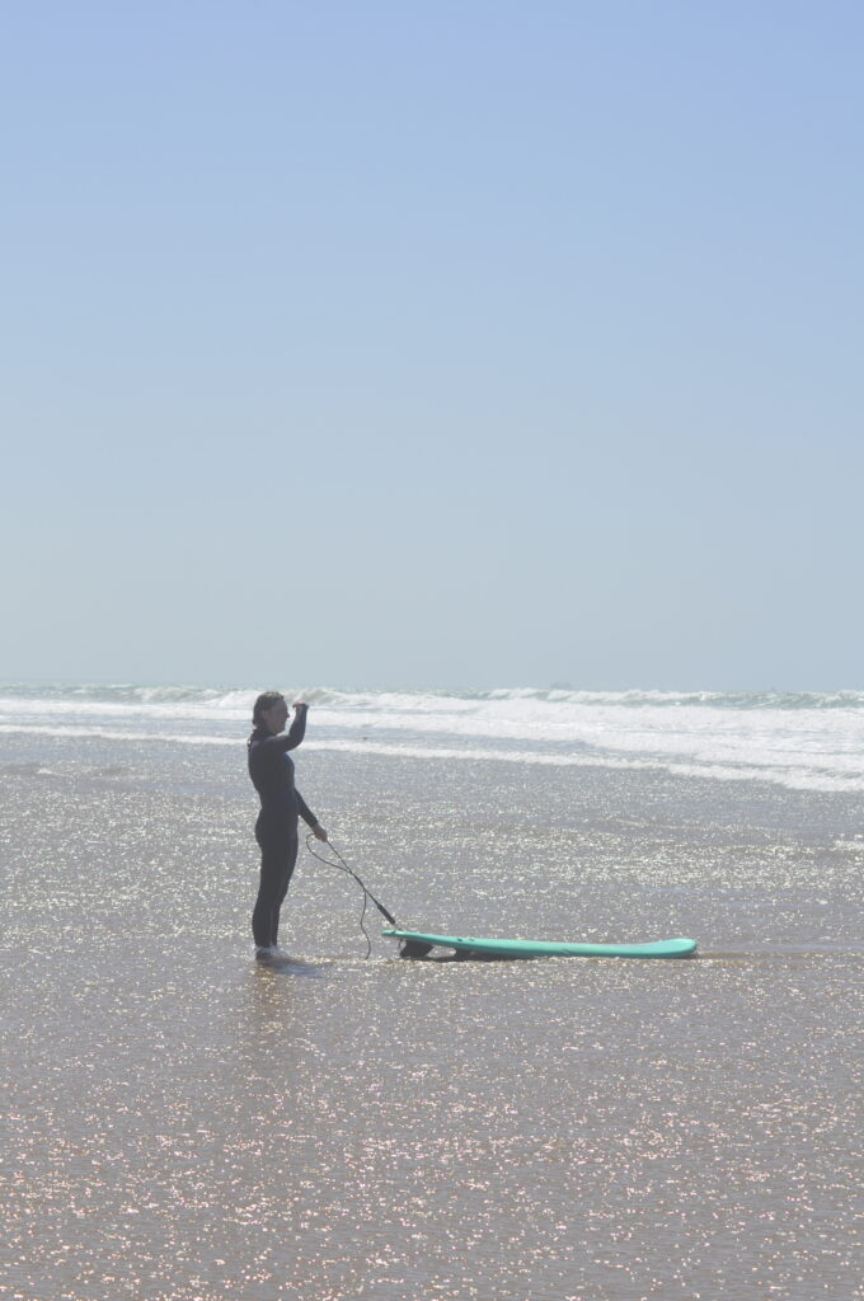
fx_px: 3790
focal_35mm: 105
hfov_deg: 13.0
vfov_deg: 19.5
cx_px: 432
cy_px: 650
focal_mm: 70
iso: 200
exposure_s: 1/800
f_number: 7.1
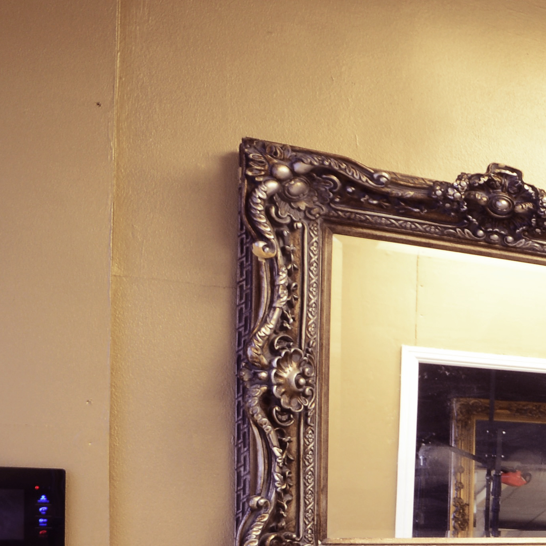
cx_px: 1348
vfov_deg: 29.2
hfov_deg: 14.7
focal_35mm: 55
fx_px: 981
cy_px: 534
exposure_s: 1/2
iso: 200
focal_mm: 12
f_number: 8
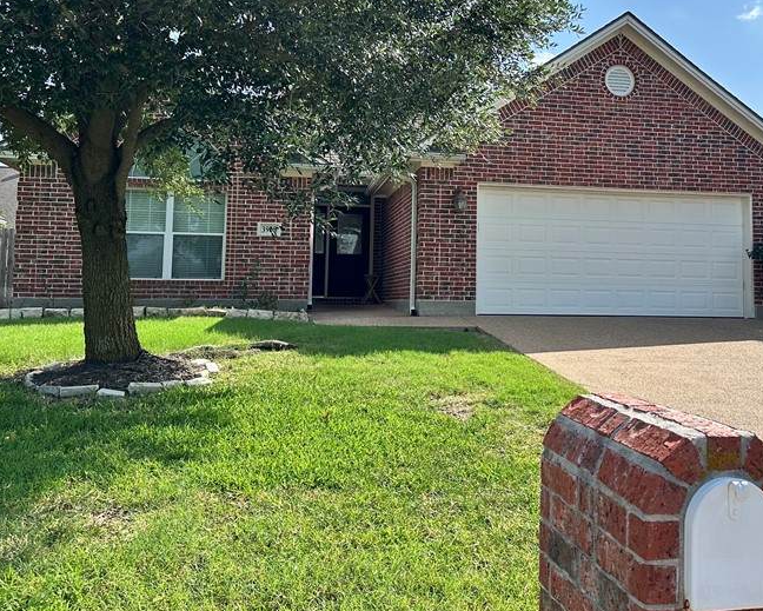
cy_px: 223
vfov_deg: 39.8
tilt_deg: +5.5
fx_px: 836
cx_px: 486
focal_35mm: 37
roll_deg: -0.6
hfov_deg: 48.5
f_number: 1.78
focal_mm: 6.86
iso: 80
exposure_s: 1/3861
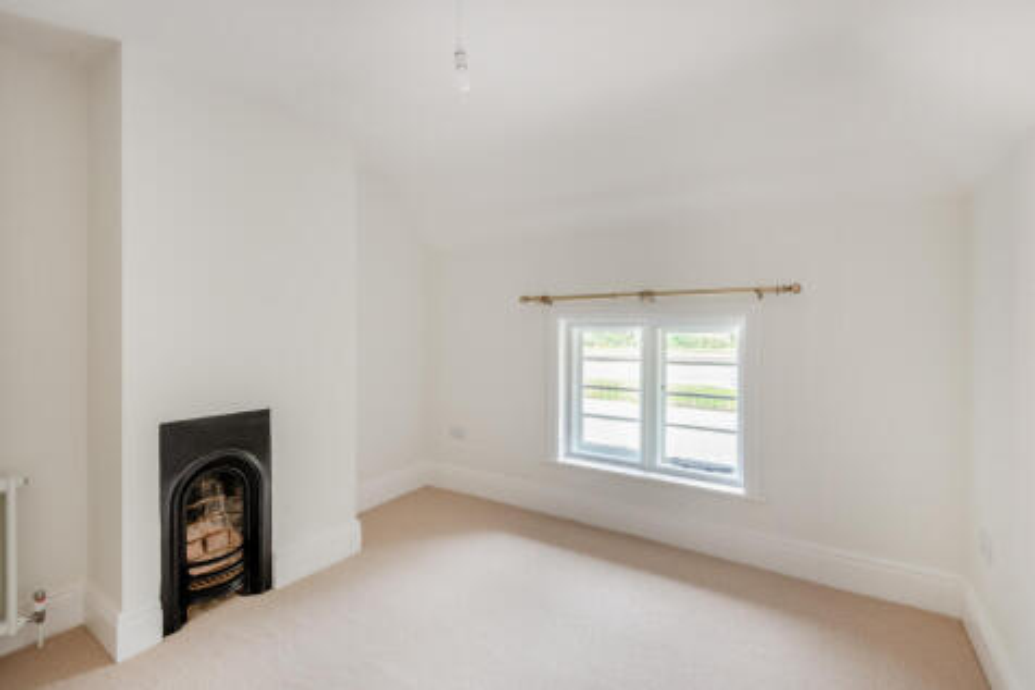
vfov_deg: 73.7
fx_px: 460
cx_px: 518
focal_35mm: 16
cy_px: 345
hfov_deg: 96.8
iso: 100
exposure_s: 1/10
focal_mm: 16
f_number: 8
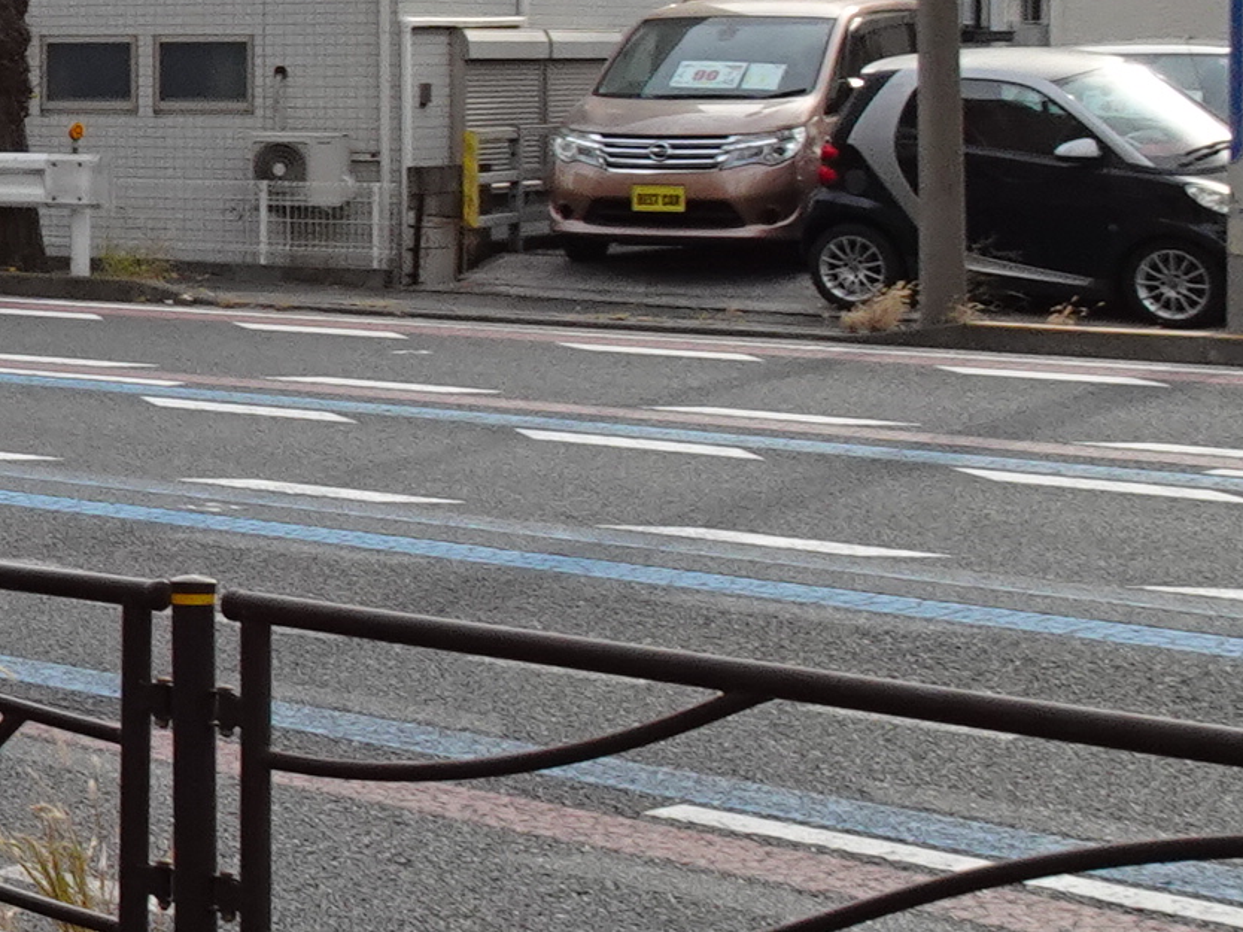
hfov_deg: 15.9
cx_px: -1010
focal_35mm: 105
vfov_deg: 14.0
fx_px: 3769
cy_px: 109
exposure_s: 1/320
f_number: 3.5
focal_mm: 4.25
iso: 100
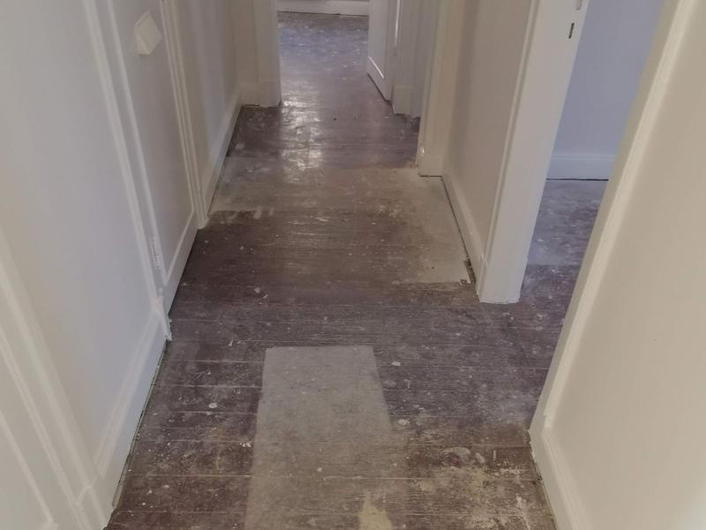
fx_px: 388
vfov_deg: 68.7
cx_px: 353
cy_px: 265
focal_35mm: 19
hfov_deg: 84.7
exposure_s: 1/50
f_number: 2.2
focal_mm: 2.4
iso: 500
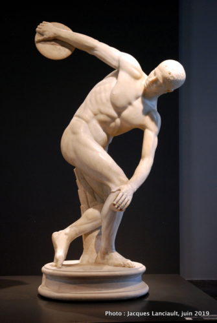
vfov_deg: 38.8
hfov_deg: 26.6
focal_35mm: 51
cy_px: 162
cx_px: 108
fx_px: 460
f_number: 4.2
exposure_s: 1/40
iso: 800
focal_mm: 34
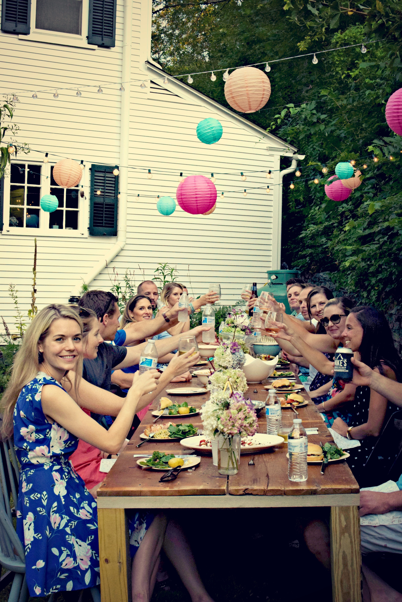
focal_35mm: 52
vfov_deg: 37.9
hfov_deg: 25.8
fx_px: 879
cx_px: 201
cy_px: 301
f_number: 10
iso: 800
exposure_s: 1/320
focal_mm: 35
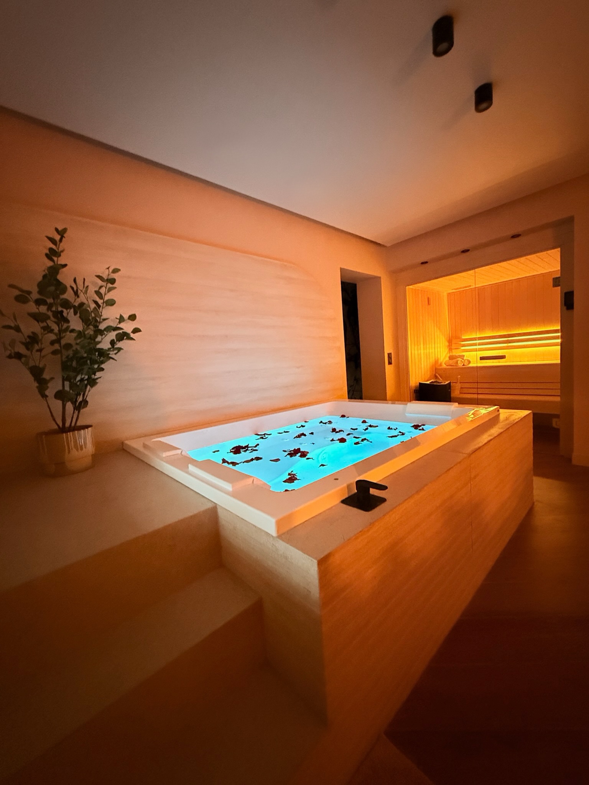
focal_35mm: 14
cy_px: 392
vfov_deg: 102.1
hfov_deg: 85.7
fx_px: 318
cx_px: 294
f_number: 2.2
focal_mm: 2.22
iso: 1250
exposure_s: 1/41
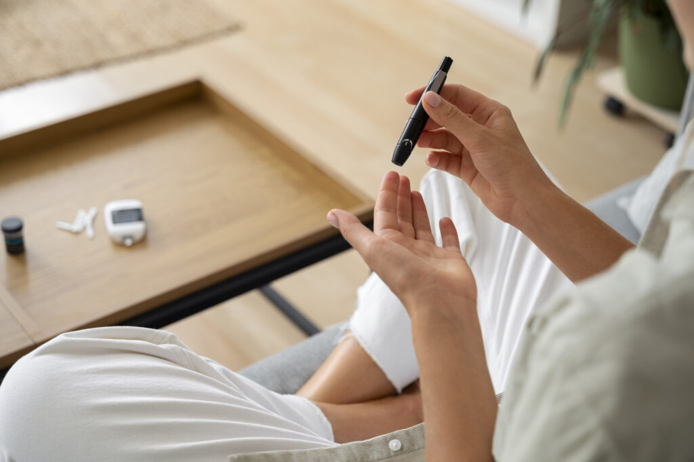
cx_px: 347
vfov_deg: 22.2
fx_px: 1175
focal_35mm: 61
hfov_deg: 32.9
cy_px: 231
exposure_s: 1/250
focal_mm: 61
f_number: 3.5
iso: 640
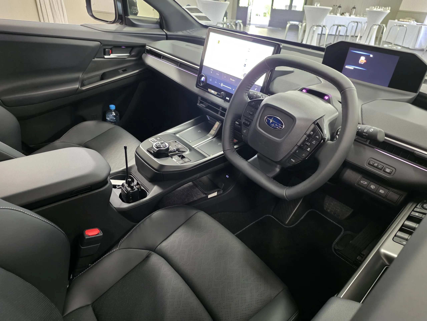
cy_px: 160
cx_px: 214
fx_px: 284
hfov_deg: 73.9
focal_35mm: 23
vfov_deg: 58.9
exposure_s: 1/30
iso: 1250
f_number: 1.7
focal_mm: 6.25
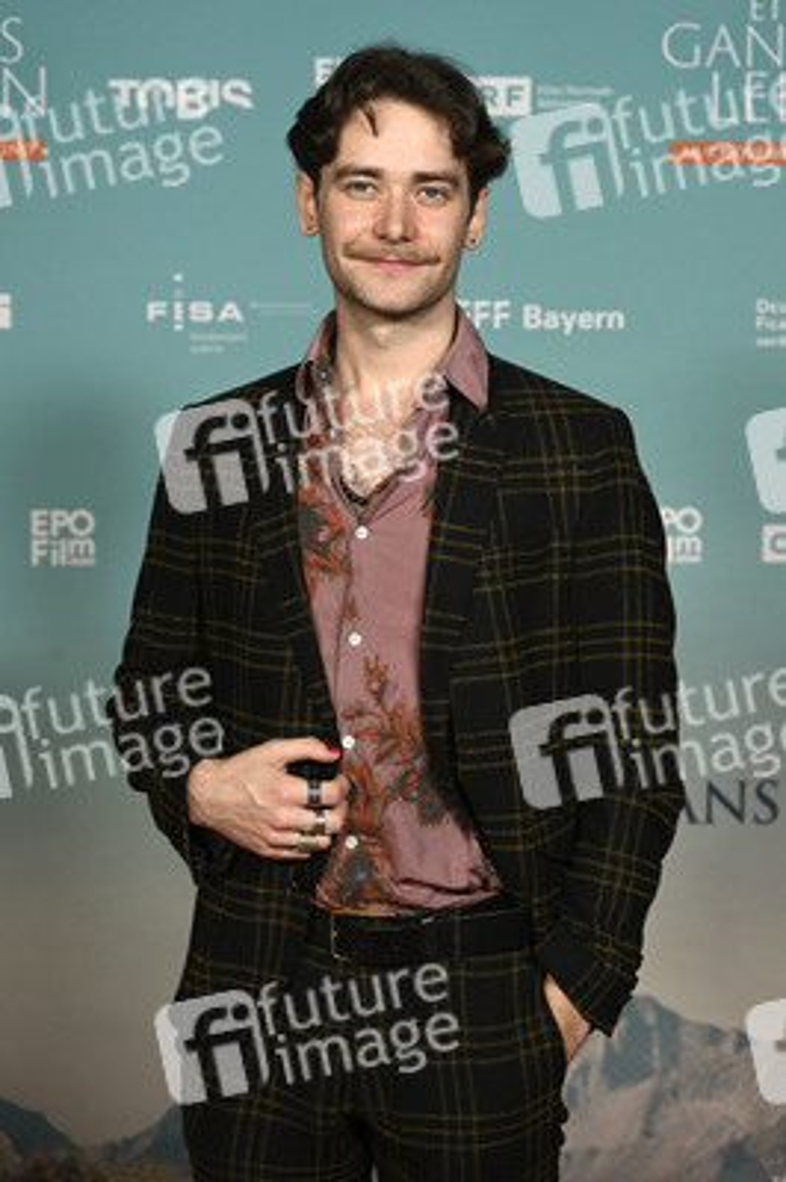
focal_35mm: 79
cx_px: 393
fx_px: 2592
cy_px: 591
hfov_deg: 17.2
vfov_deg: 25.7
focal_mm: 79
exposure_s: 1/200
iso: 1000
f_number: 6.3
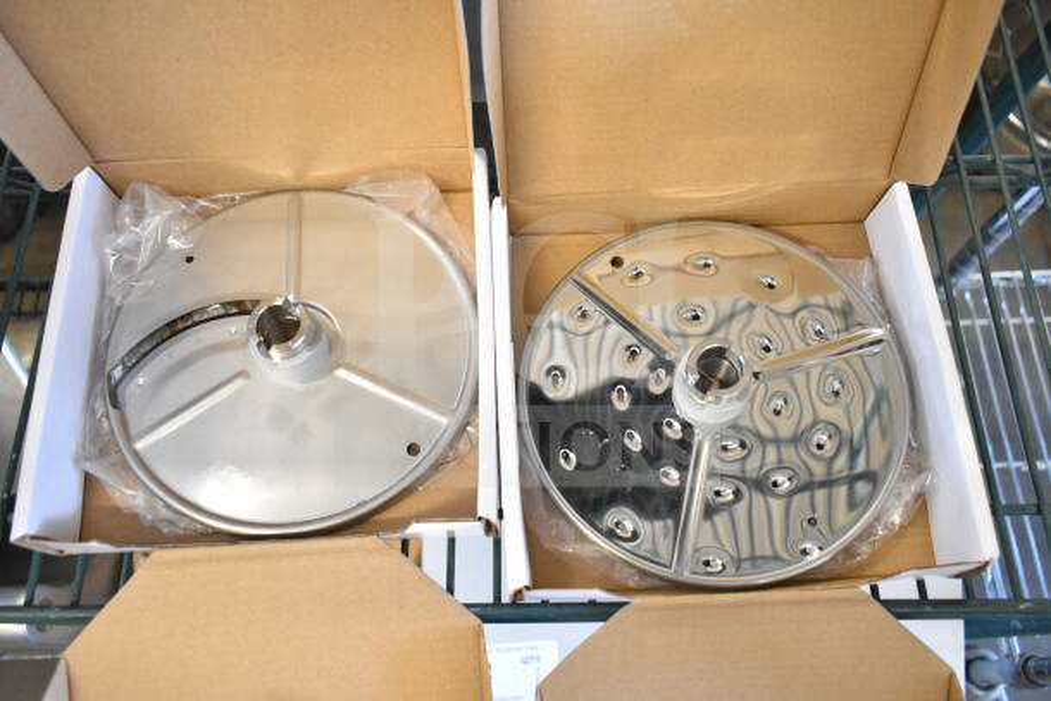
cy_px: 350
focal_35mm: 30
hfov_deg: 61.9
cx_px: 526
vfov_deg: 43.6
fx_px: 876
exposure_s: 1/40
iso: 1600
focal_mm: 20
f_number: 3.5
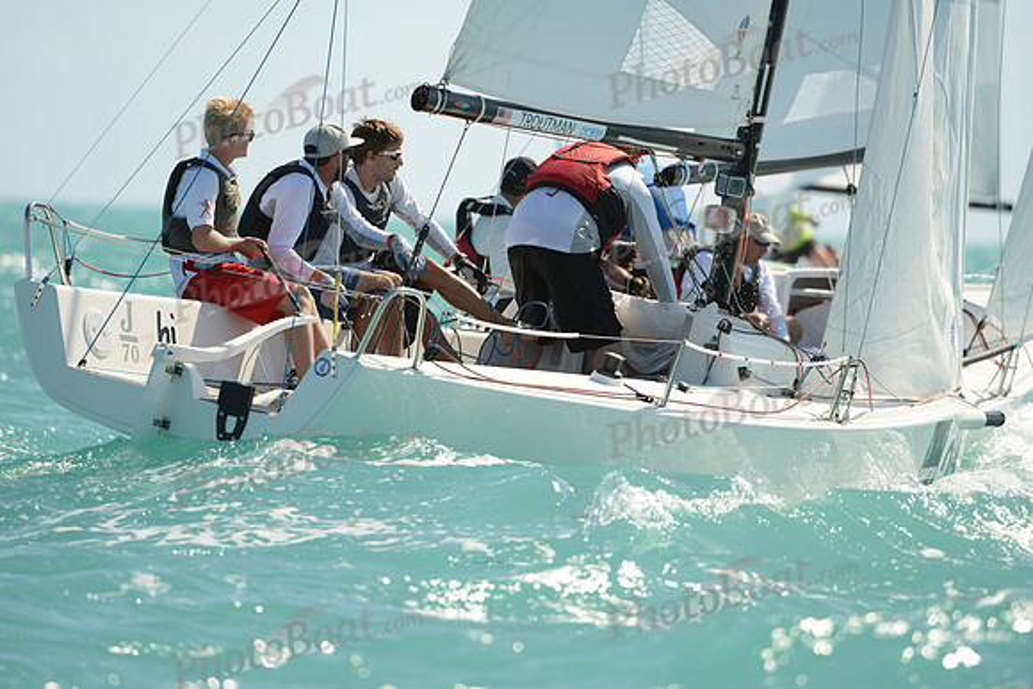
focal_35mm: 400
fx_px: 11480
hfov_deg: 5.2
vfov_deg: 3.4
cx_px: 516
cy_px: 344
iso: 200
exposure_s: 1/1000
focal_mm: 400
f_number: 5
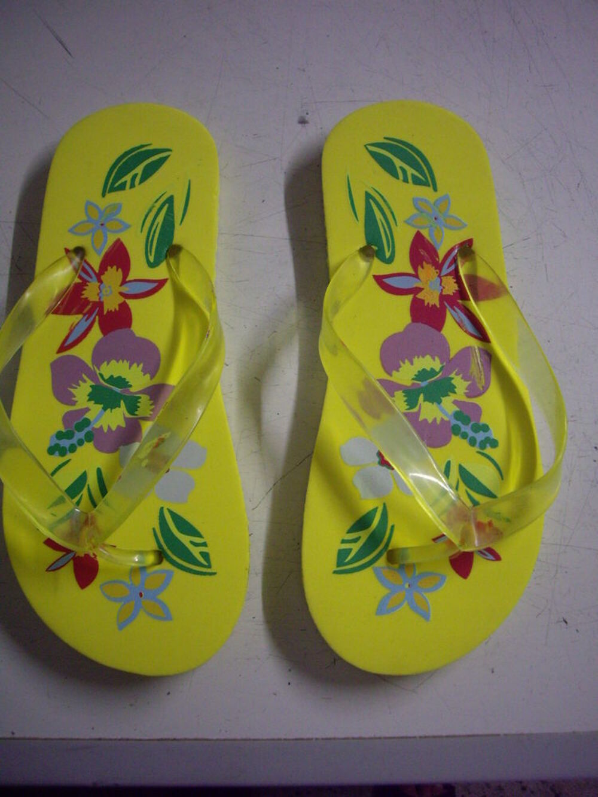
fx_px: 875
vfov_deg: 49.0
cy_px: 398
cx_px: 299
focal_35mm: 38
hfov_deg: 37.7
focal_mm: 6.2
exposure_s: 1/20
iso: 200
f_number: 2.7
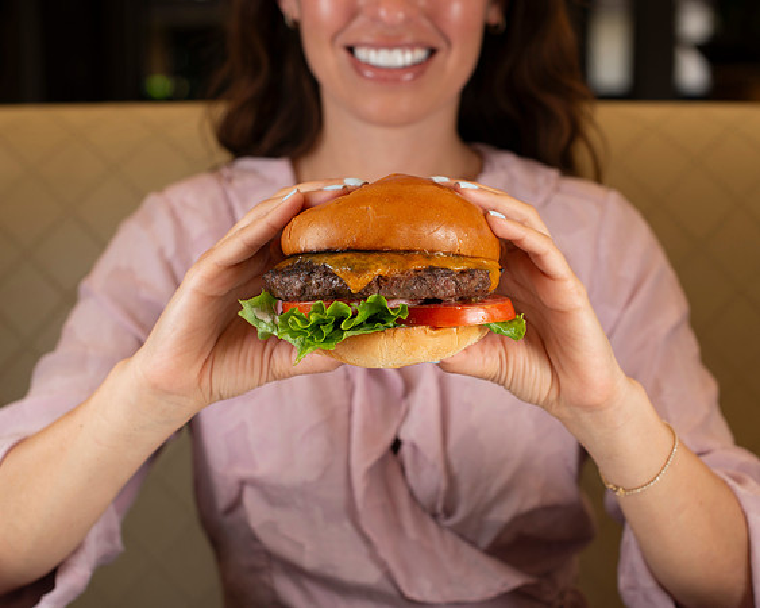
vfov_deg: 26.4
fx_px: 1296
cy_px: 304
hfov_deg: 32.7
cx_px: 388
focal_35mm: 58
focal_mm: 50
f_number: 4
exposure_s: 1/250
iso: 100
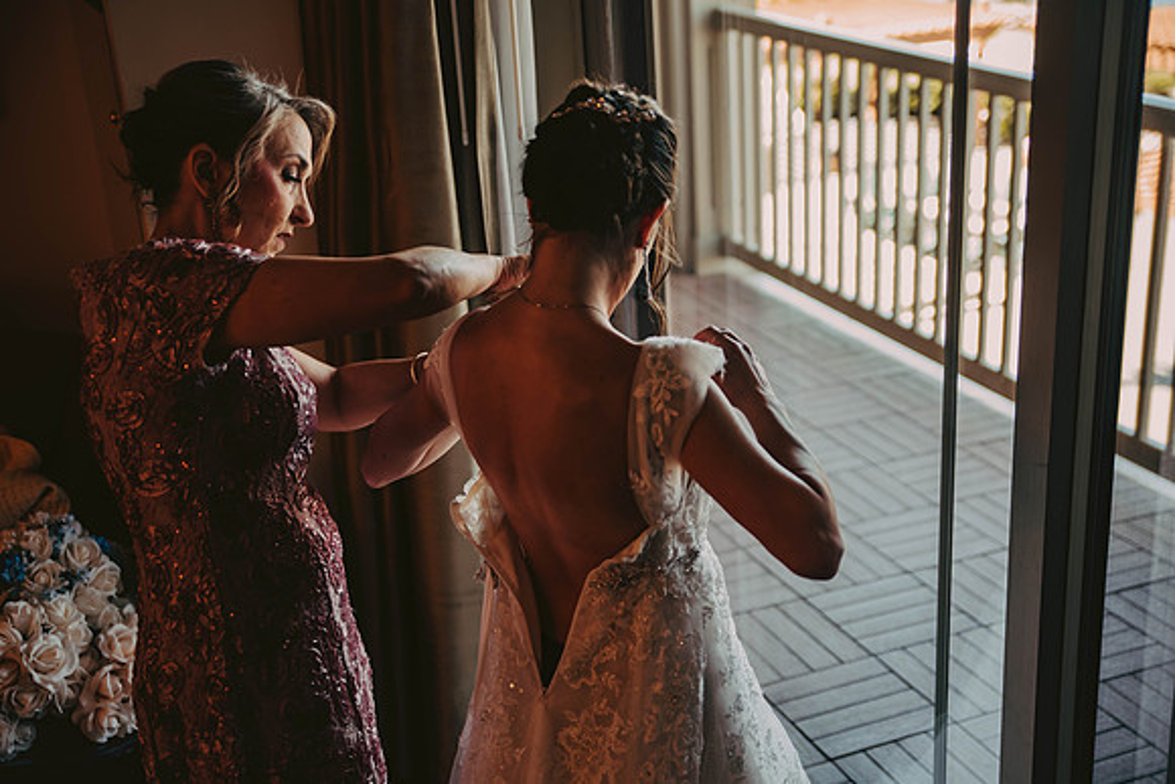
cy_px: 392
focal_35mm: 48
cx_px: 588
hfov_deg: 41.1
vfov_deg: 28.1
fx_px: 1567
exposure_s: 1/125
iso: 400
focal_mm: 48
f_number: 2.8
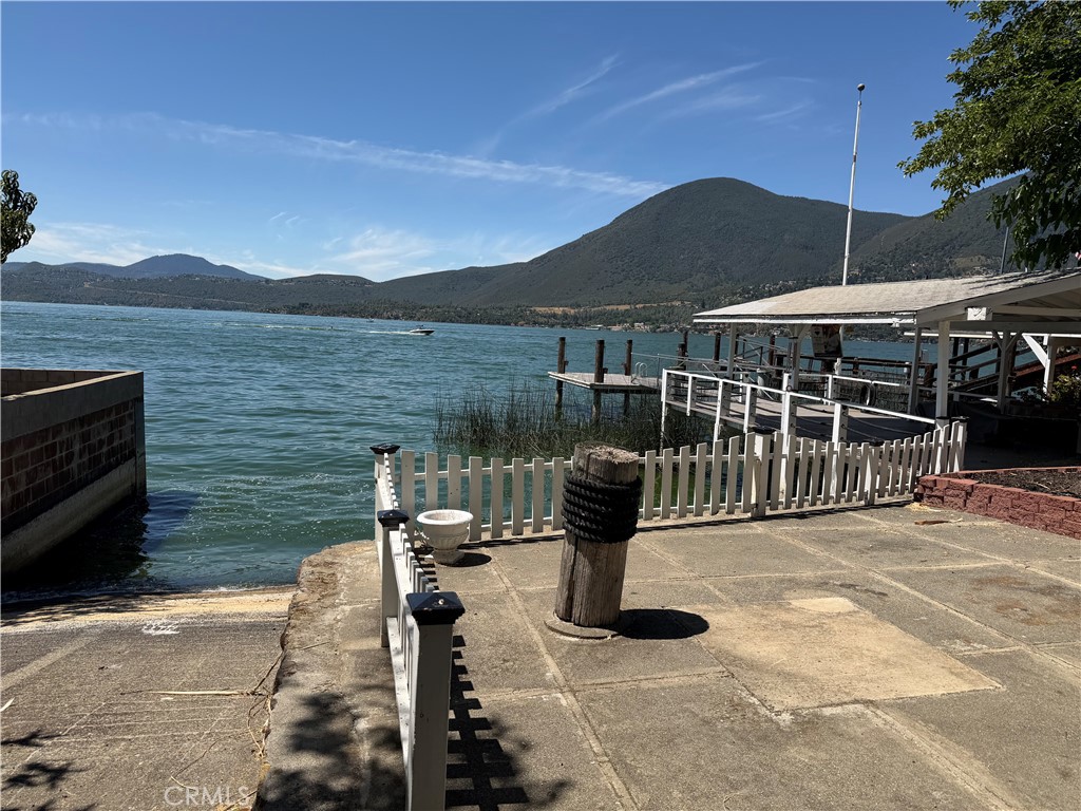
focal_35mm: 24
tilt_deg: -6.7
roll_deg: -1.9
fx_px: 749
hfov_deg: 71.6
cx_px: 540
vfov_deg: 56.8
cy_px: 406
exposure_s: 1/6173
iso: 80
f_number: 1.78
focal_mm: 6.76
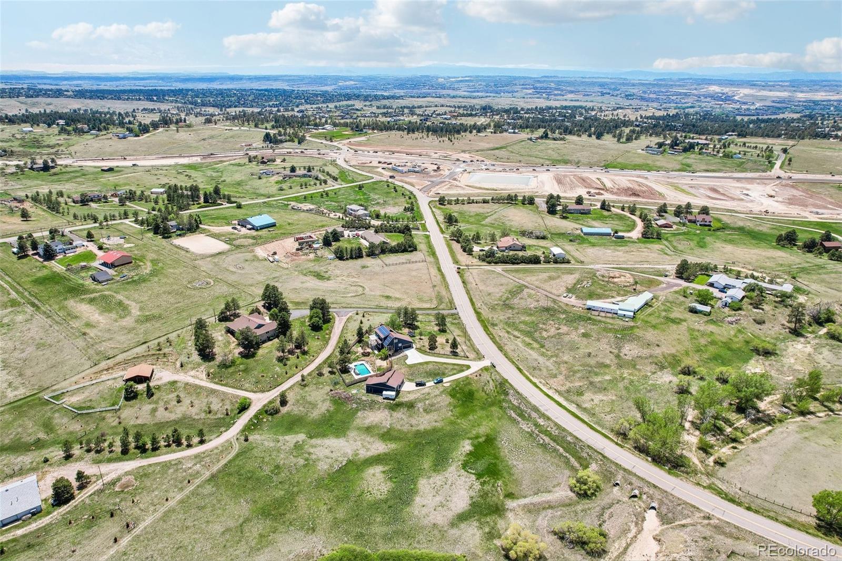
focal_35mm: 22
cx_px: 421
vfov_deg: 57.2
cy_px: 280
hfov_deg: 78.6
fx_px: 514
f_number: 2.8
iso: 140
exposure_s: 1/2500
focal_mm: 8.4
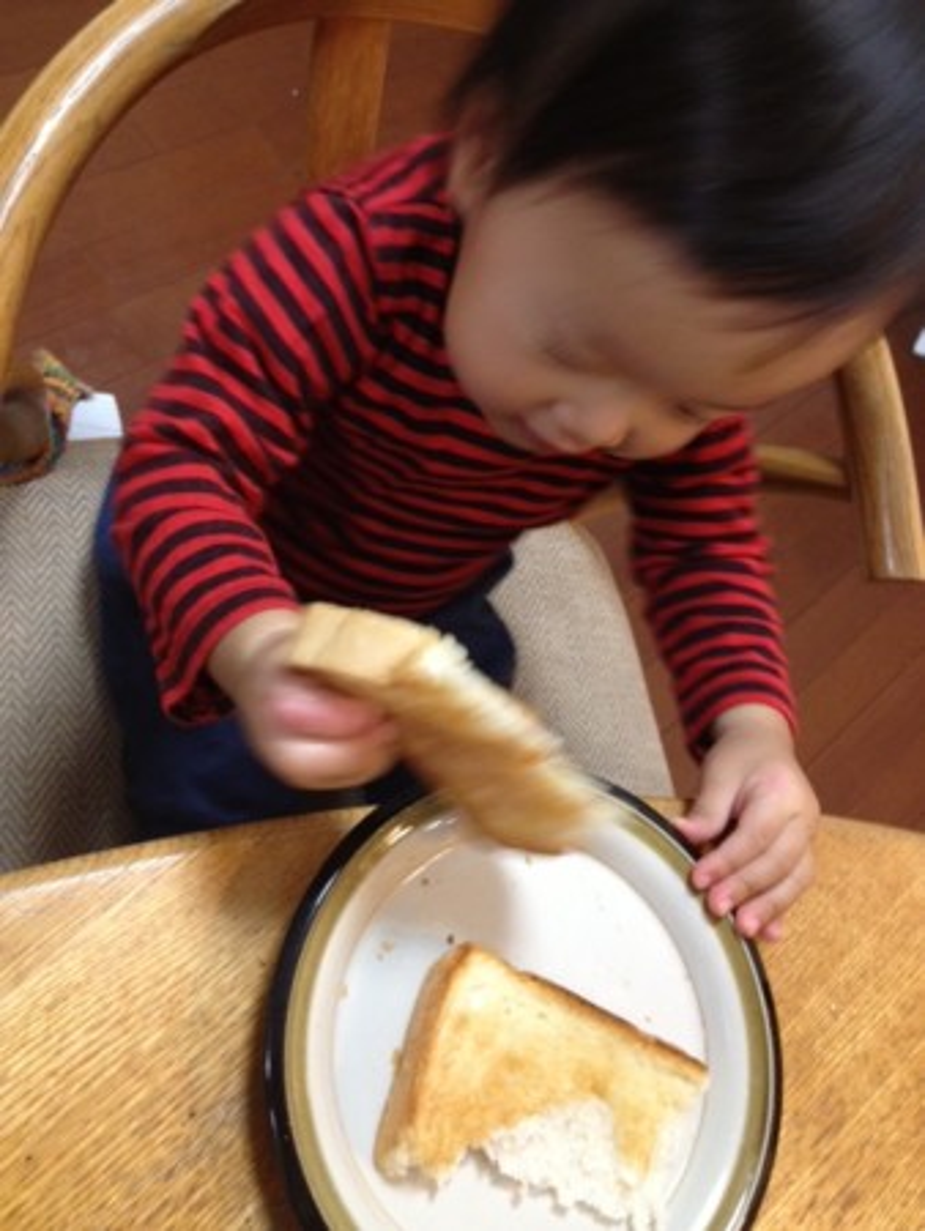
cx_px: 462
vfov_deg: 52.6
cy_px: 616
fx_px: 1246
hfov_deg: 40.7
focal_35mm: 35
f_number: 2.4
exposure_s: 1/20
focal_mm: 4.28
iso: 200
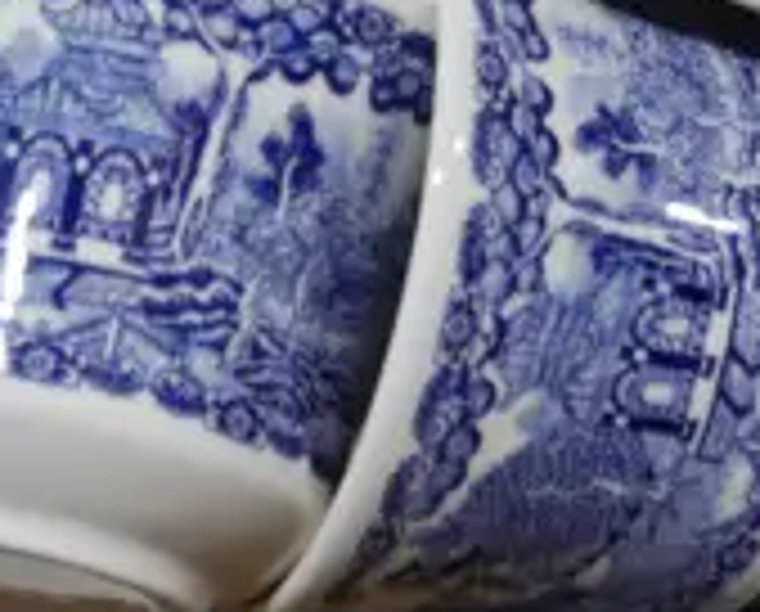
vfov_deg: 8.5
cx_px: 432
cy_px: -443
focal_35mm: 177
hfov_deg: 10.9
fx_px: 3990
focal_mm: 15
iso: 200
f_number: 3.6
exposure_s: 1/100
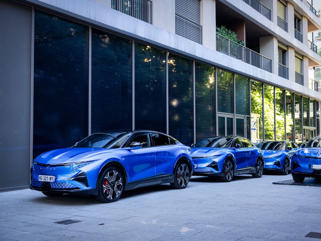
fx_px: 399
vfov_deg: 33.6
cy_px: 122
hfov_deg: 43.8
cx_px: 176
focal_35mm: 43
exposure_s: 1/200
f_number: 2.8
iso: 400
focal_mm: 39
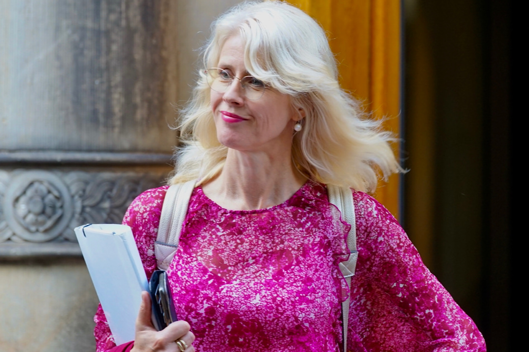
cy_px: 176
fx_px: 3379
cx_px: 264
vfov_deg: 6.0
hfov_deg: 9.0
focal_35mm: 230
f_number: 5.6
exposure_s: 1/160
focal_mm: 230
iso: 640
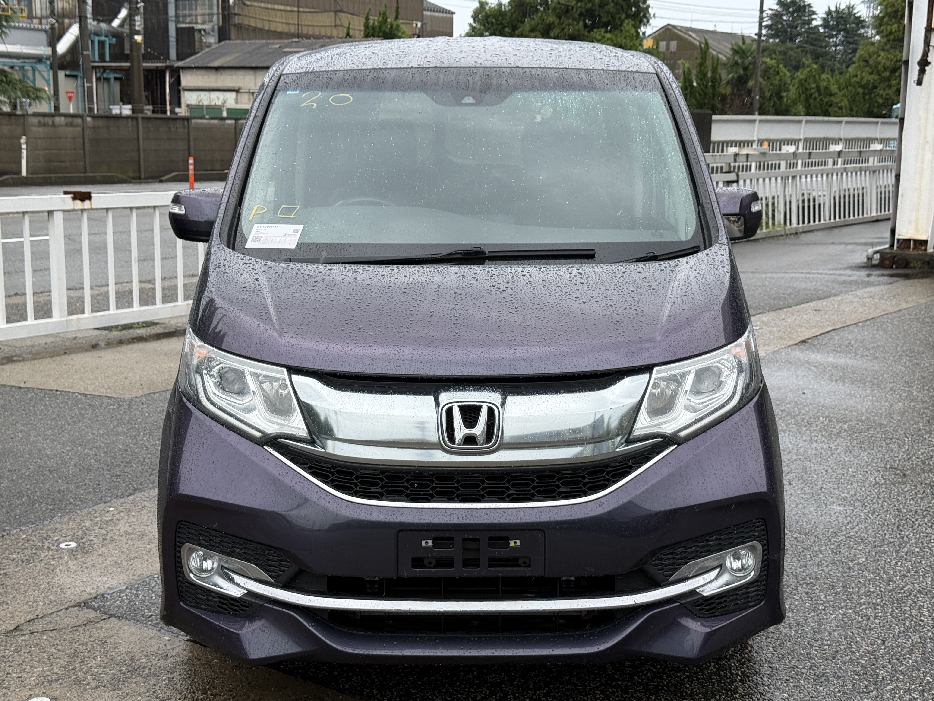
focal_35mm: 48
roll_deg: -0.9
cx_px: 467
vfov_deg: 30.3
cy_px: 350
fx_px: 1295
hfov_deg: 39.7
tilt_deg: -9.5
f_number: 1.78
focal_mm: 6.76
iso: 64
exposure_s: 1/837
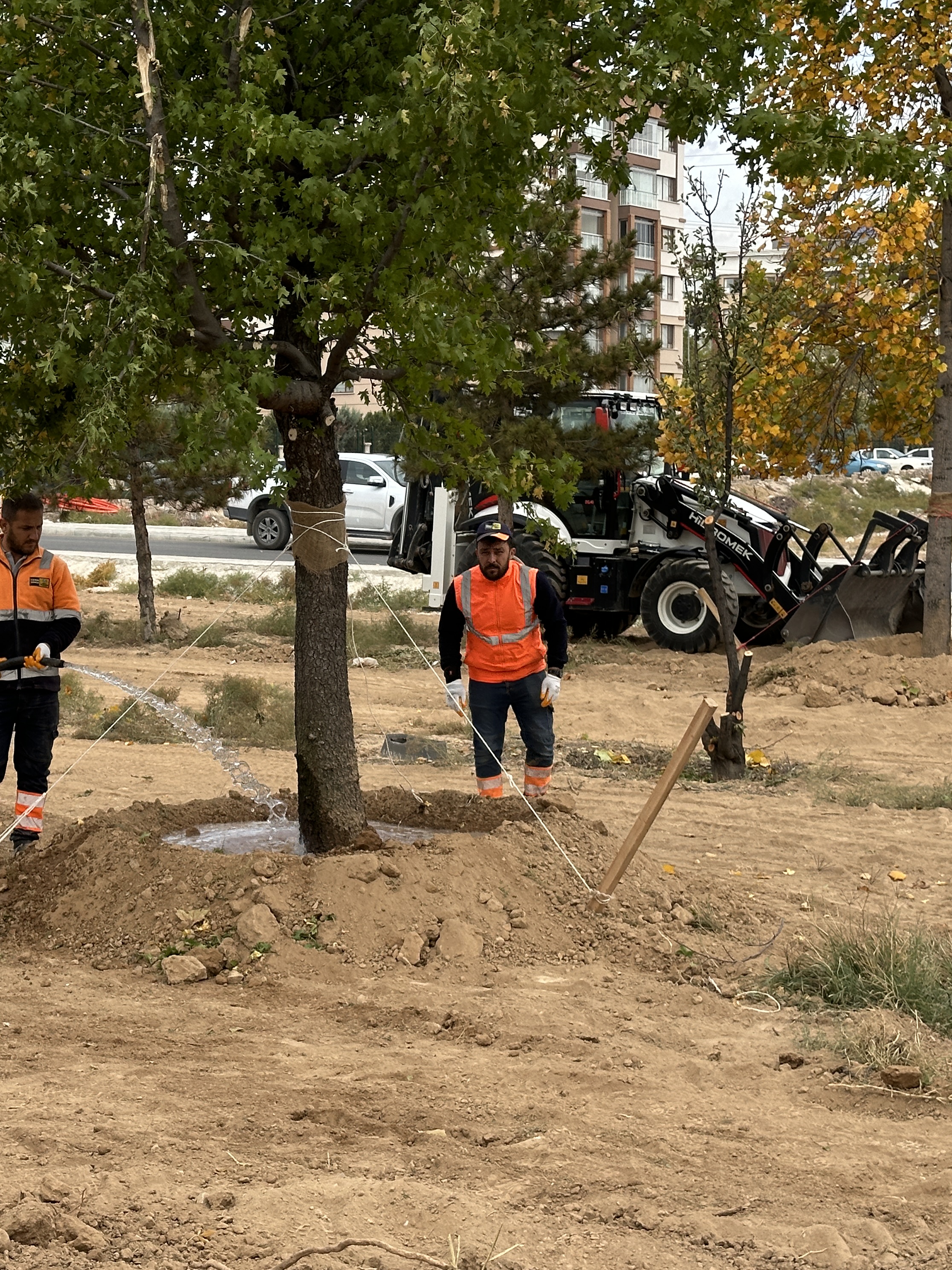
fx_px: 2383
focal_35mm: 65
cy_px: 635
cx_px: 293
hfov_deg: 22.5
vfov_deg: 29.8
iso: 64
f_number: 1.78
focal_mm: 6.86
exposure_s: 1/2160
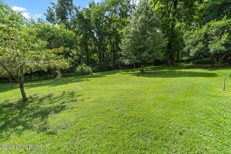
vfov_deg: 77.3
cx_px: 116
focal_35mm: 15
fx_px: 96
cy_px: 77
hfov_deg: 100.4
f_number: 10
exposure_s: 1/500
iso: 400
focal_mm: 10
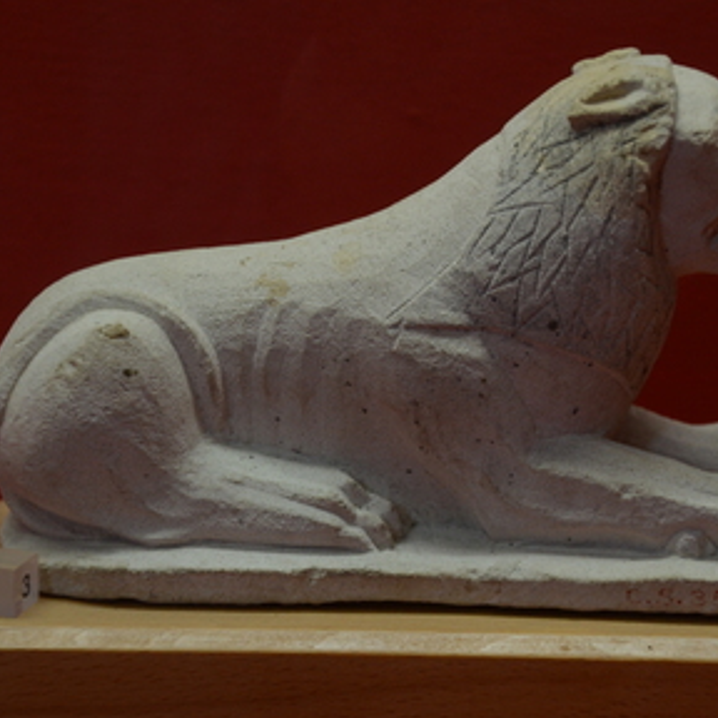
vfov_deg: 12.8
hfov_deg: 12.8
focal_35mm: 136
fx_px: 3191
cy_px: 360
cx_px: 456
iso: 1000
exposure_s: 1/80
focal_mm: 70
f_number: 5.3
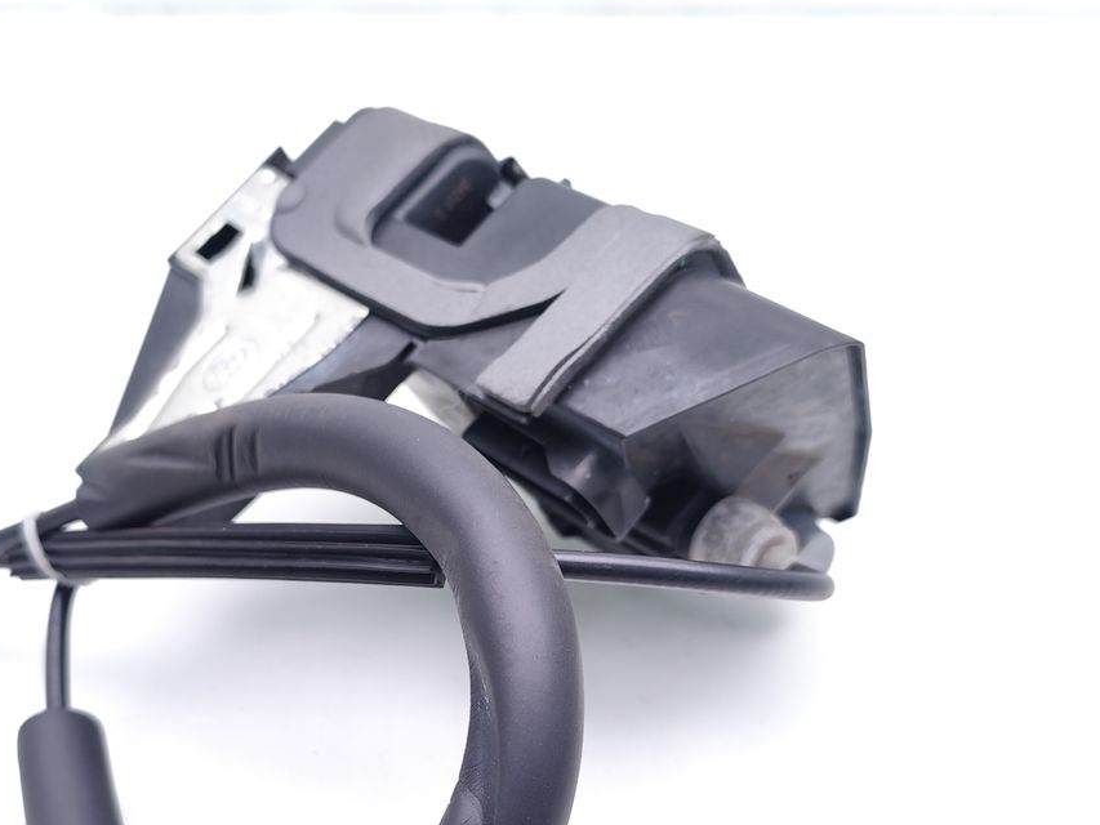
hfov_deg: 41.8
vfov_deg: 31.9
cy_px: 559
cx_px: 419
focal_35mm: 45
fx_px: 1430
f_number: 1.65
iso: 125
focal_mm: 6.19
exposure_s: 1/100
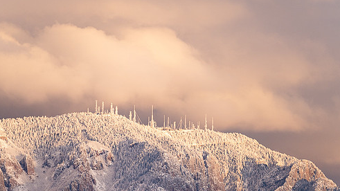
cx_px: 165
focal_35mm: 495
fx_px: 4462
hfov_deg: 4.4
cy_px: 110
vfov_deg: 2.5
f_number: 8
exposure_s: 1/250
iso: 640
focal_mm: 400
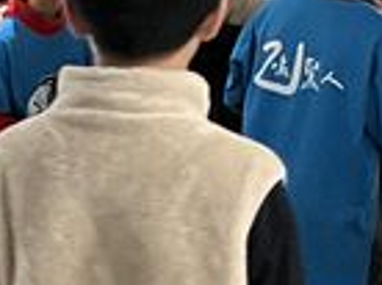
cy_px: 241
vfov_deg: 7.8
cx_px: 130
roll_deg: +0.5
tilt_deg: -9.7
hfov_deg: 10.5
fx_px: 2082
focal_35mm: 189
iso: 500
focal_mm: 5.7
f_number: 1.5
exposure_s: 1/60
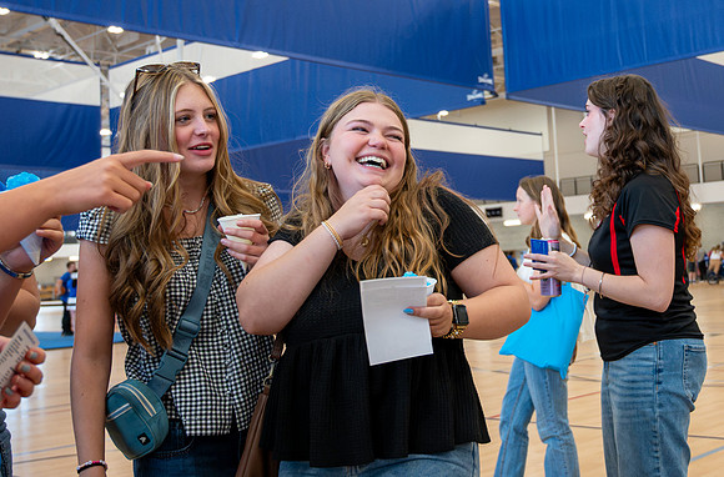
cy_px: 174
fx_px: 972
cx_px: 500
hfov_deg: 40.2
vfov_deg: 27.5
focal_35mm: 49
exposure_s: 1/250
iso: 2000
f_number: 4
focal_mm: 27.5
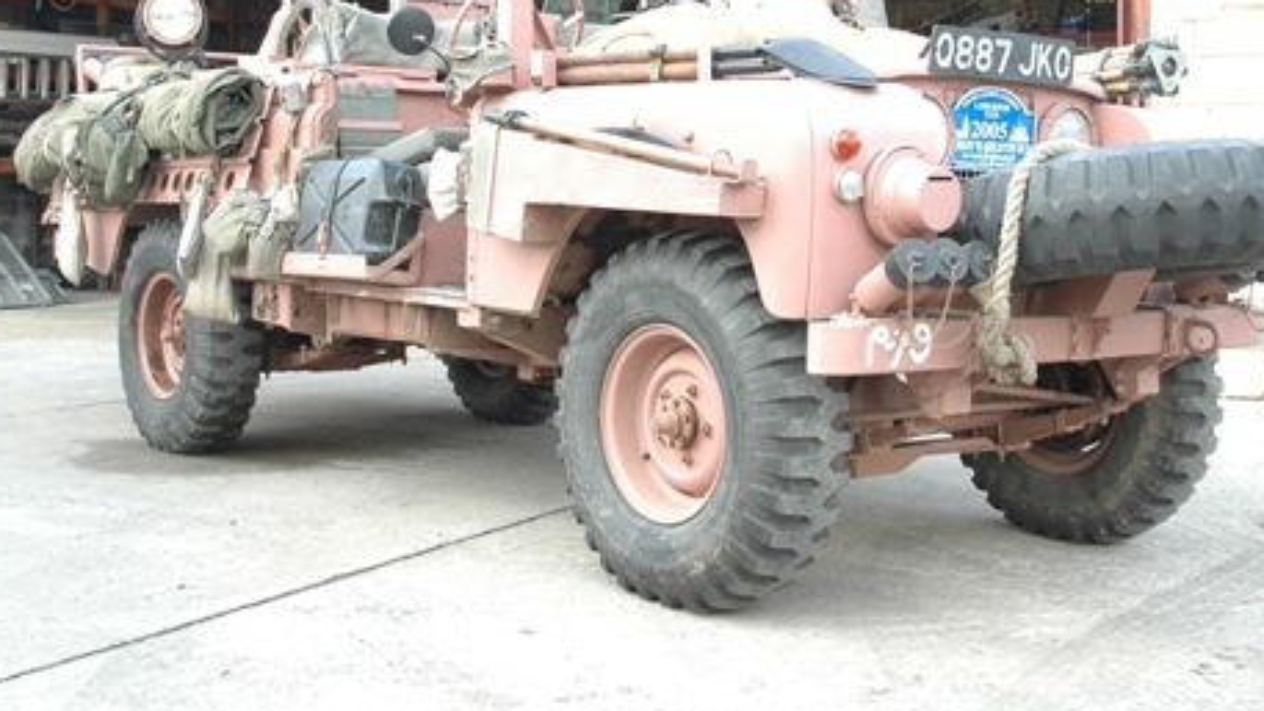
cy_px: 185
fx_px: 1676
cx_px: 658
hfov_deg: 41.3
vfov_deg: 23.7
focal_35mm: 50
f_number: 6.3
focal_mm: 22
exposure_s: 1/60
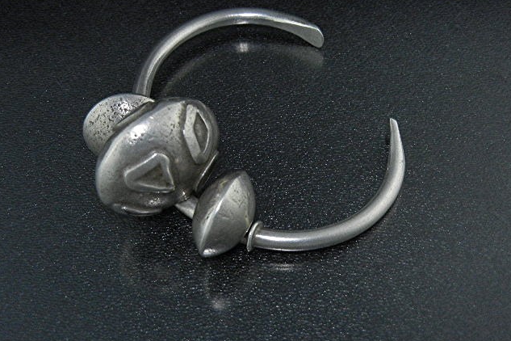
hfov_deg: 32.4
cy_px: 149
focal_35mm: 62
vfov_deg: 21.9
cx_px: 257
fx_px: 880
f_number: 8
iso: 800
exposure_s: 1/30
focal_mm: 10.6
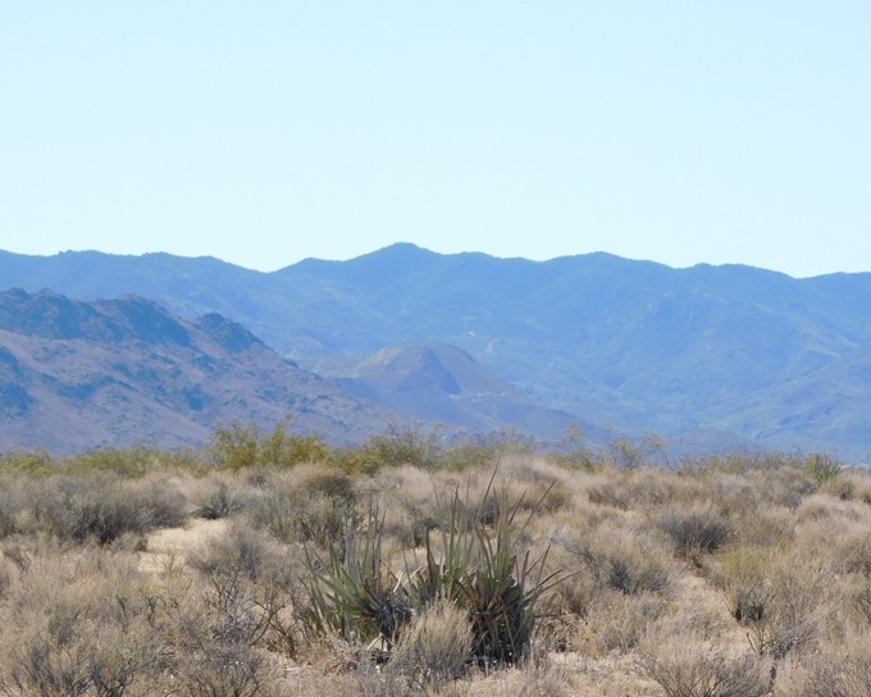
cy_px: 472
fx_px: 5078
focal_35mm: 197
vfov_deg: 7.8
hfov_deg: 9.8
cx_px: 519
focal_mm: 23.7
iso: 125
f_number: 5
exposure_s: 1/640
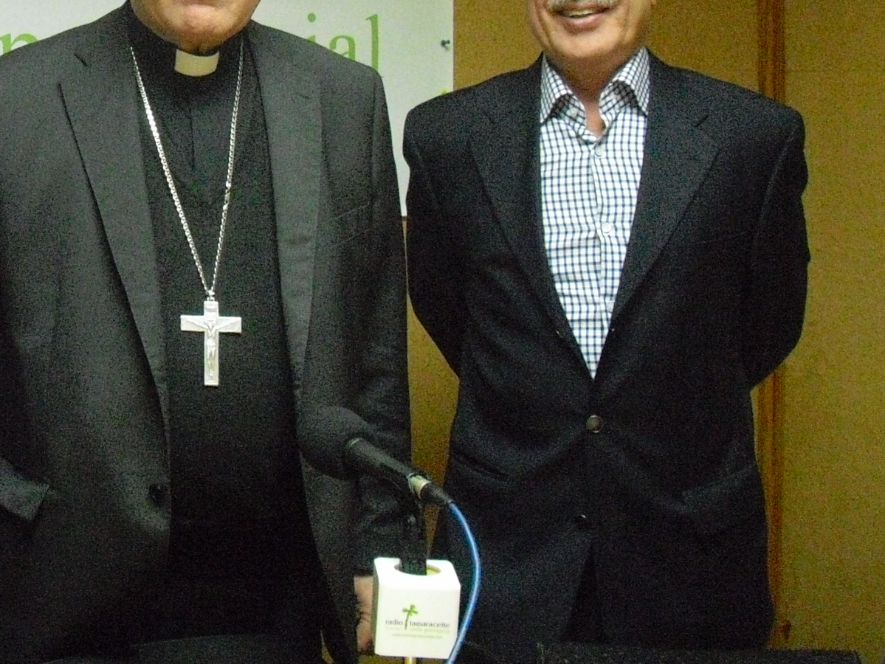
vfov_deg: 19.8
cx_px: 86
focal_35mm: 73
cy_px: 55
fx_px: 1867
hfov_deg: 25.8
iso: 800
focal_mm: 6.2
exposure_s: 1/60
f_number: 2.8
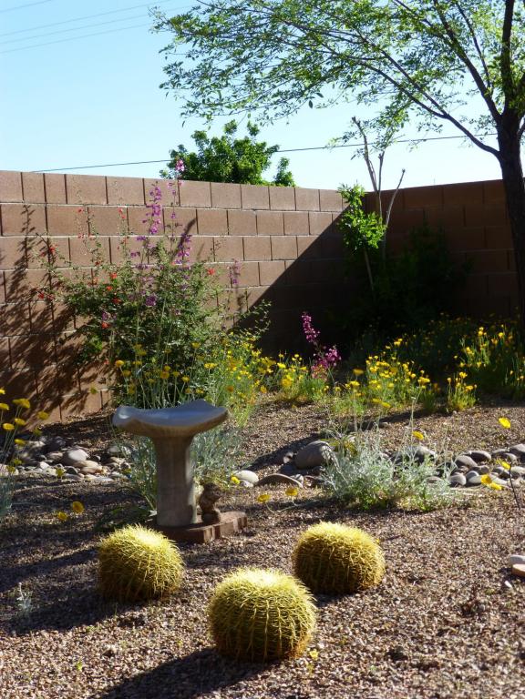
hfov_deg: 27.0
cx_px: 262
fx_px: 1092
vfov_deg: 35.5
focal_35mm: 54
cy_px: 350
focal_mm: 9.7
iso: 100
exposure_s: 1/320
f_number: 4.6
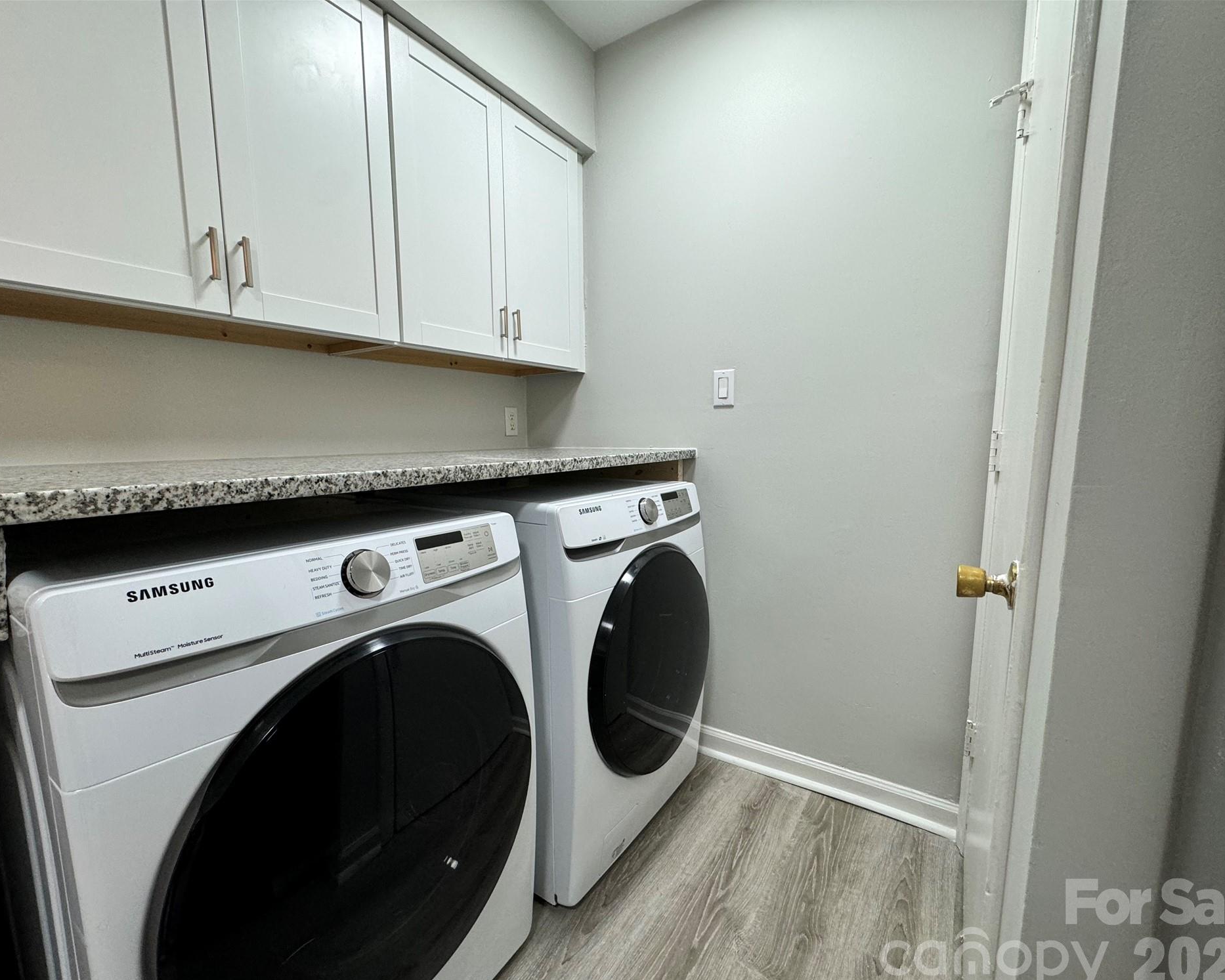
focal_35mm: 15
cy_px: 503
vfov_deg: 84.0
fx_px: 544
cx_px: 603
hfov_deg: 96.8
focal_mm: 2.22
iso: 160
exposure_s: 1/120
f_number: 2.2
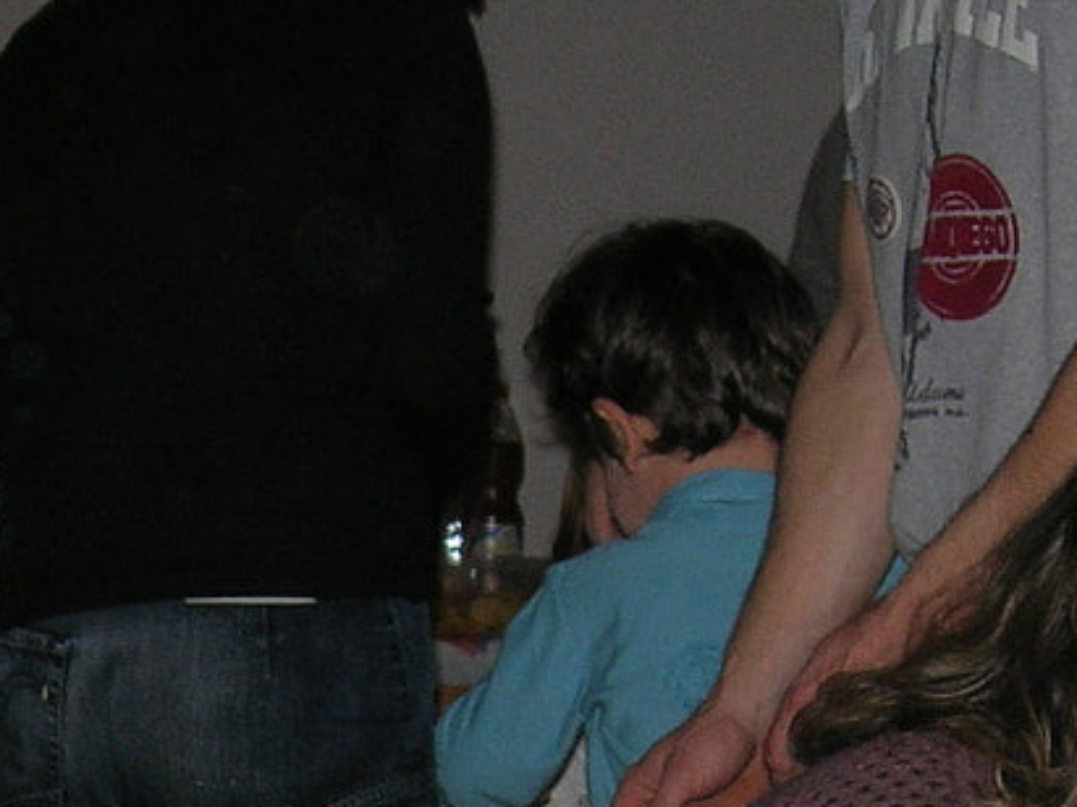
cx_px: 259
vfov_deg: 9.6
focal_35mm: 148
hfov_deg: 13.3
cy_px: 1328
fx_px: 4603
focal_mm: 7.8
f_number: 2.8
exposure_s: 1/60.1
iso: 64
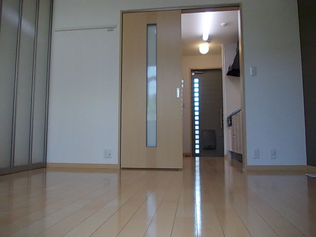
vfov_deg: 49.7
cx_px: 158
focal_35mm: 28
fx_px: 256
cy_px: 118
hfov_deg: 63.4
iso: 200
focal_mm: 4
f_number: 2.7
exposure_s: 1/160
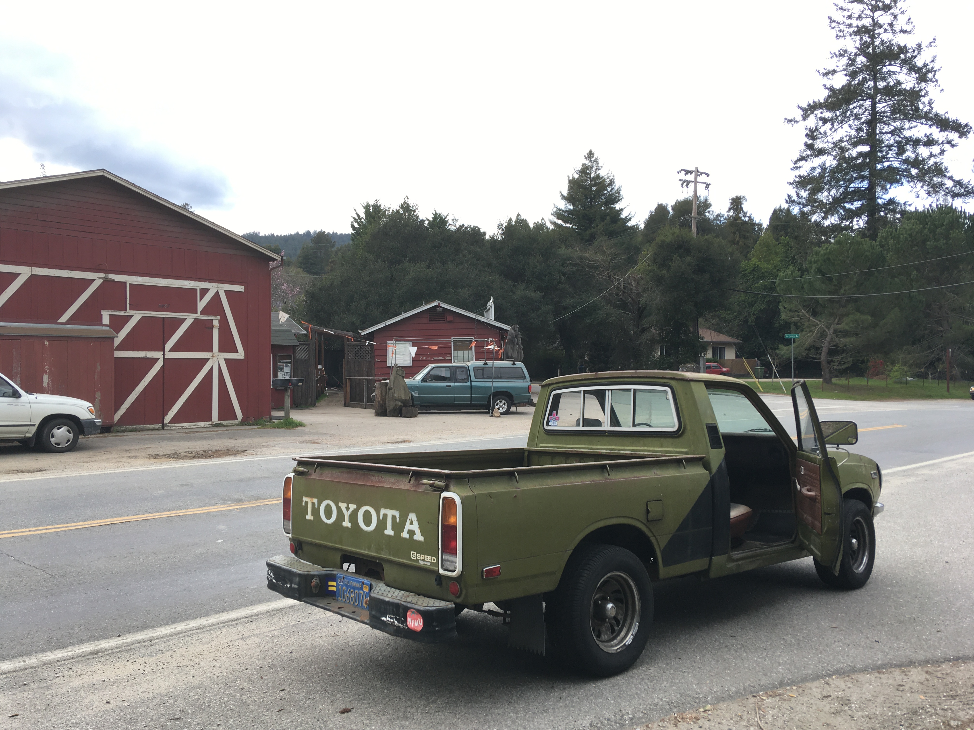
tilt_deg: -0.6
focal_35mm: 29
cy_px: 365
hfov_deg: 61.7
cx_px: 487
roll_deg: -0.3
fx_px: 816
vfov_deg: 48.2
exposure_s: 1/314
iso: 25
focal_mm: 4.15
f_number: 2.2
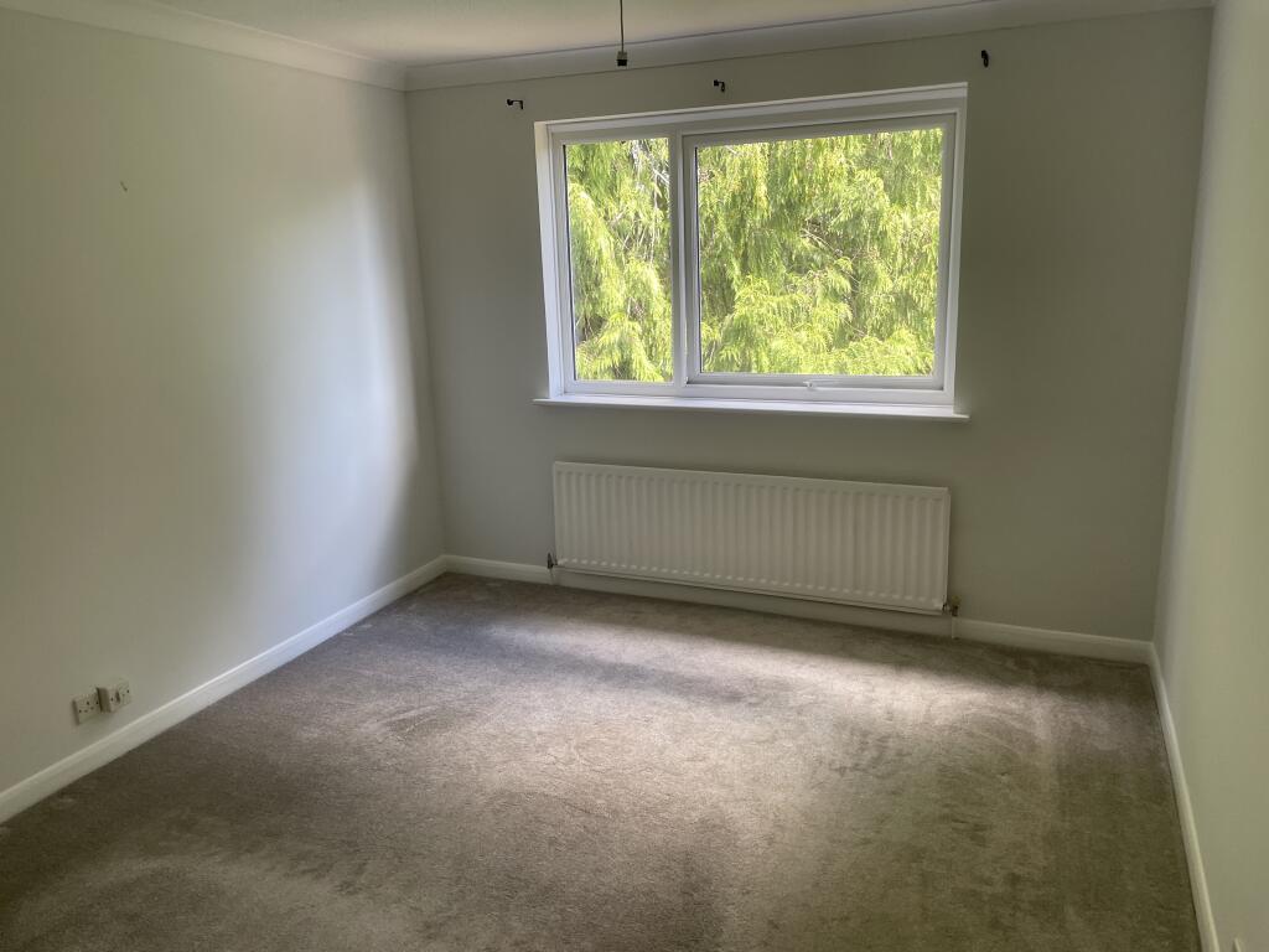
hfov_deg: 67.3
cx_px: 634
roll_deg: +1.9
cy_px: 476
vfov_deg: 53.1
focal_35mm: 26
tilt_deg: -14.4
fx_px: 953
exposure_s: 1/121
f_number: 1.6
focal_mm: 4.2
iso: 100
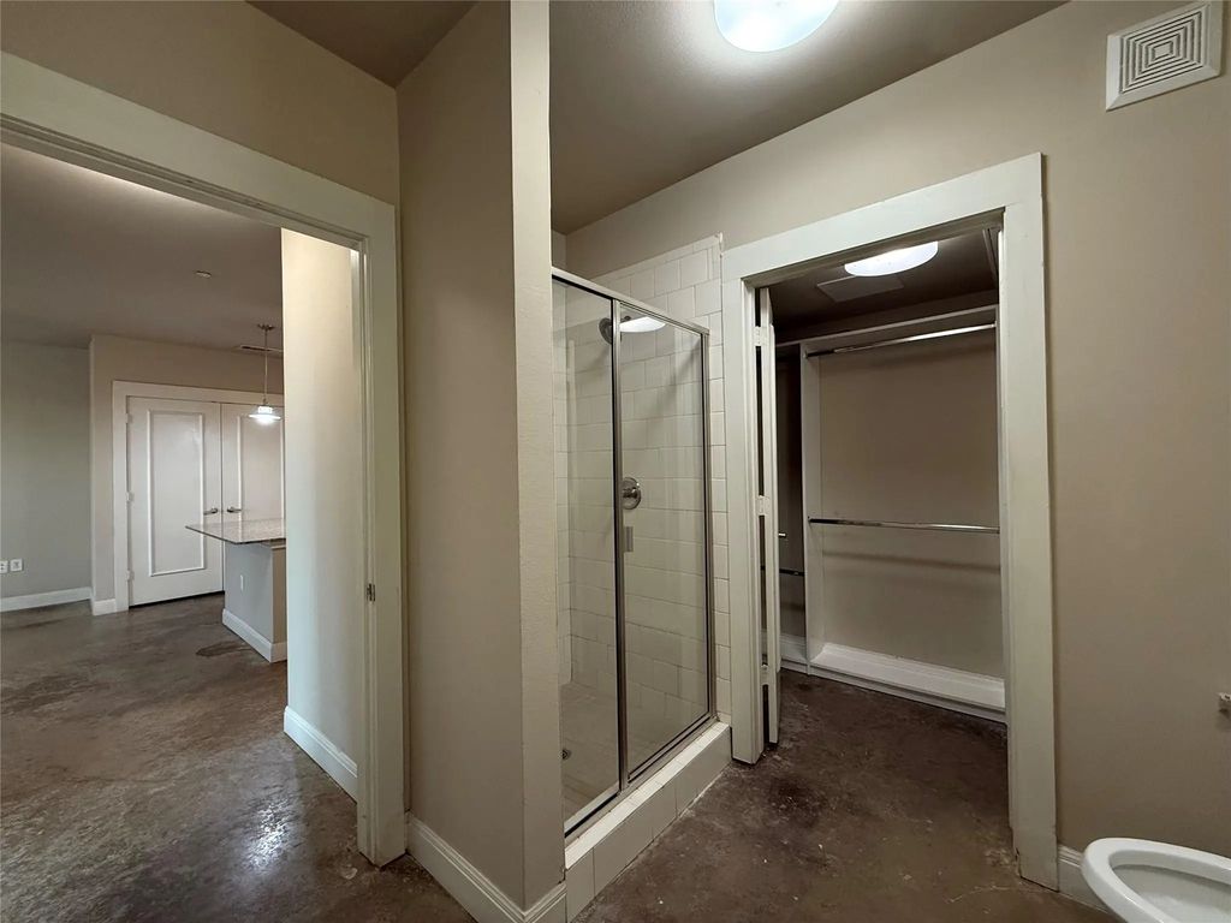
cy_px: 462
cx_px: 616
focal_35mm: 14
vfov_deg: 85.7
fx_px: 498
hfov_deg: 102.1
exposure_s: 1/60
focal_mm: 2.22
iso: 320
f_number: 2.2
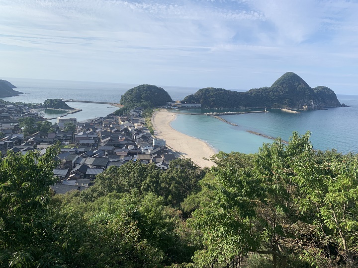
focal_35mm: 26
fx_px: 269
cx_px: 179
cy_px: 134
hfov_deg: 67.3
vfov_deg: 53.1
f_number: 1.8
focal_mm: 4.25
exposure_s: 1/2309
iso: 25
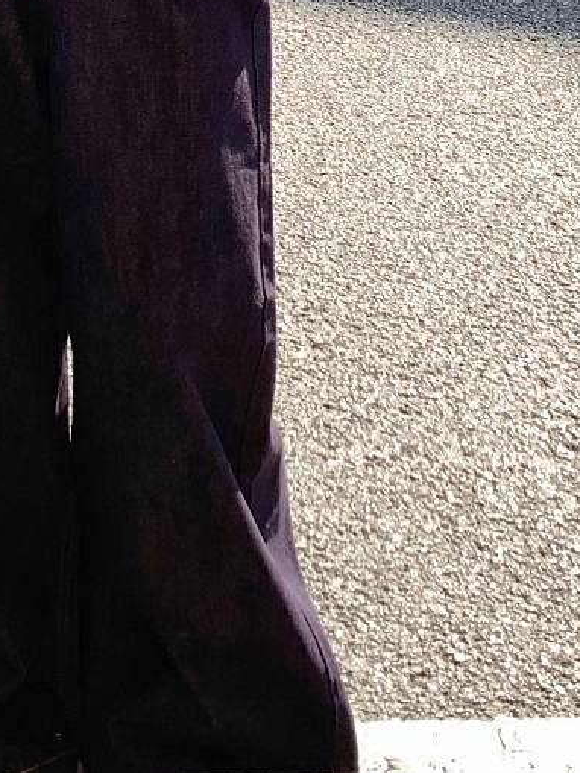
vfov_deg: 17.5
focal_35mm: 98
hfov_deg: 15.0
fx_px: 2188
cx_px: 102
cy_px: -472
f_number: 1.8
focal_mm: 4.25
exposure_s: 1/358
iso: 25
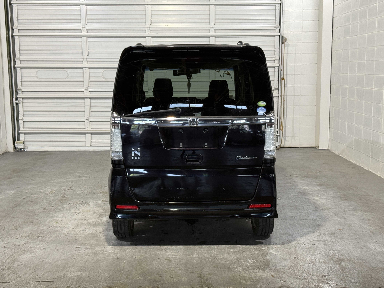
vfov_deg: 30.3
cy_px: 144
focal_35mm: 48
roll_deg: +0.5
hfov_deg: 39.7
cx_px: 192
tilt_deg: -7.7
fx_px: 532
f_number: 1.78
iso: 125
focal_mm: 6.76
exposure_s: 1/60
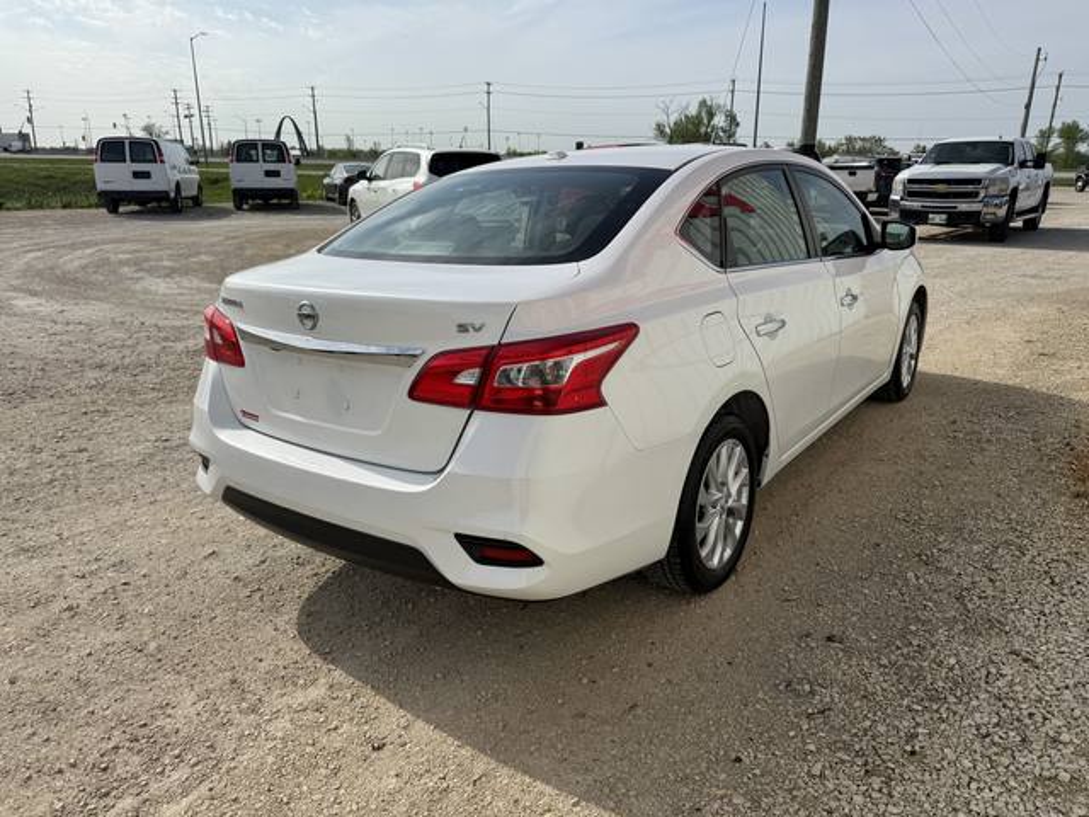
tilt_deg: -18.8
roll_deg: -0.5
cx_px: 544
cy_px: 408
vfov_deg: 56.8
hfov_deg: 71.6
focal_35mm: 24
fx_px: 755
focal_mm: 6.76
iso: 80
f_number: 1.78
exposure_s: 1/7353
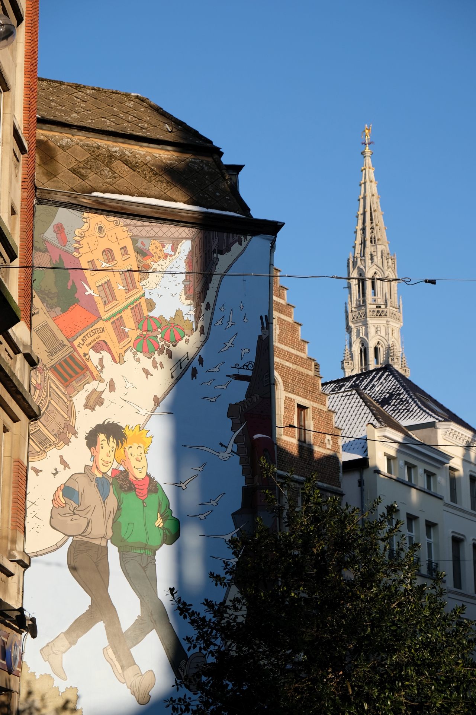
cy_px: 358
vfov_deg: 26.7
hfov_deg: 17.9
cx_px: 238
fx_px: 1507
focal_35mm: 76
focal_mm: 50.5
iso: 400
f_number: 5.6
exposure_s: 1/1250
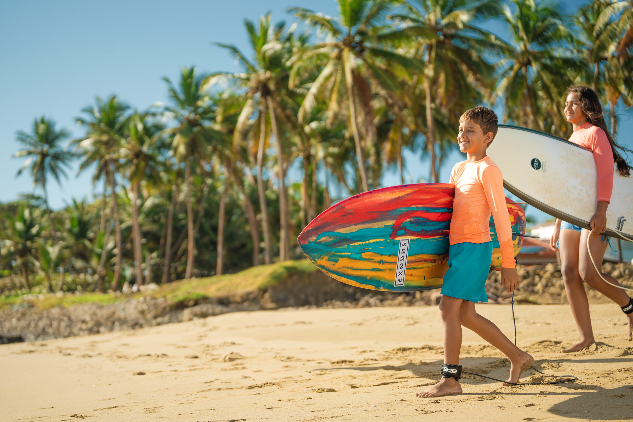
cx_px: 316
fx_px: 1231
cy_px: 211
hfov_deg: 28.8
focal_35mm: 70
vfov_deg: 19.5
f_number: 3.2
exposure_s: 1/1250
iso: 100
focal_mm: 70
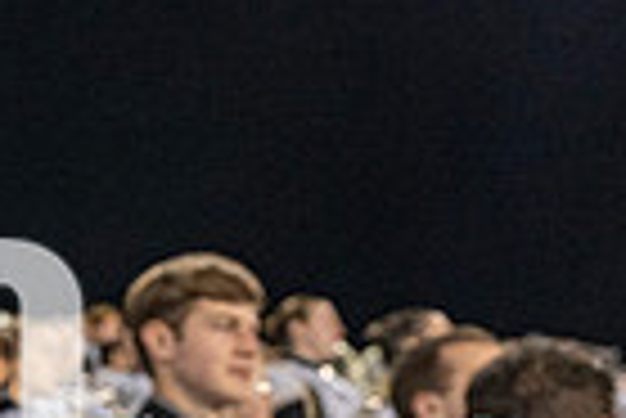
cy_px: 452
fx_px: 1741
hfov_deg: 18.5
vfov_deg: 13.5
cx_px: -257
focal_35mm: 100
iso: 2000
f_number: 3.2
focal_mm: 24
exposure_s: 1/500
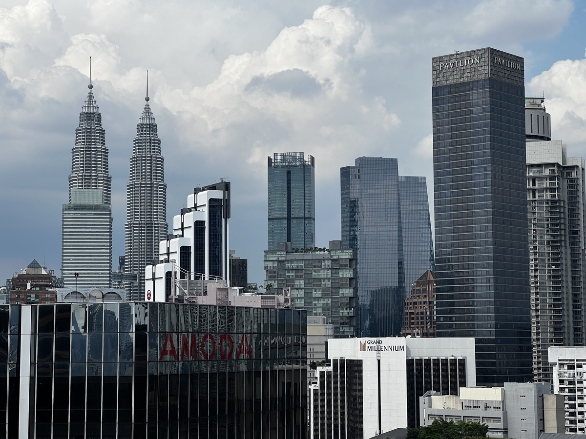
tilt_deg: +5.6
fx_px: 1304
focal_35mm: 77
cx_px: 293
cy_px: 220
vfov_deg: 19.1
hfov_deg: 25.3
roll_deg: +0.8
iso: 32
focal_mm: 9
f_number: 2.8
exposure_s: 1/995
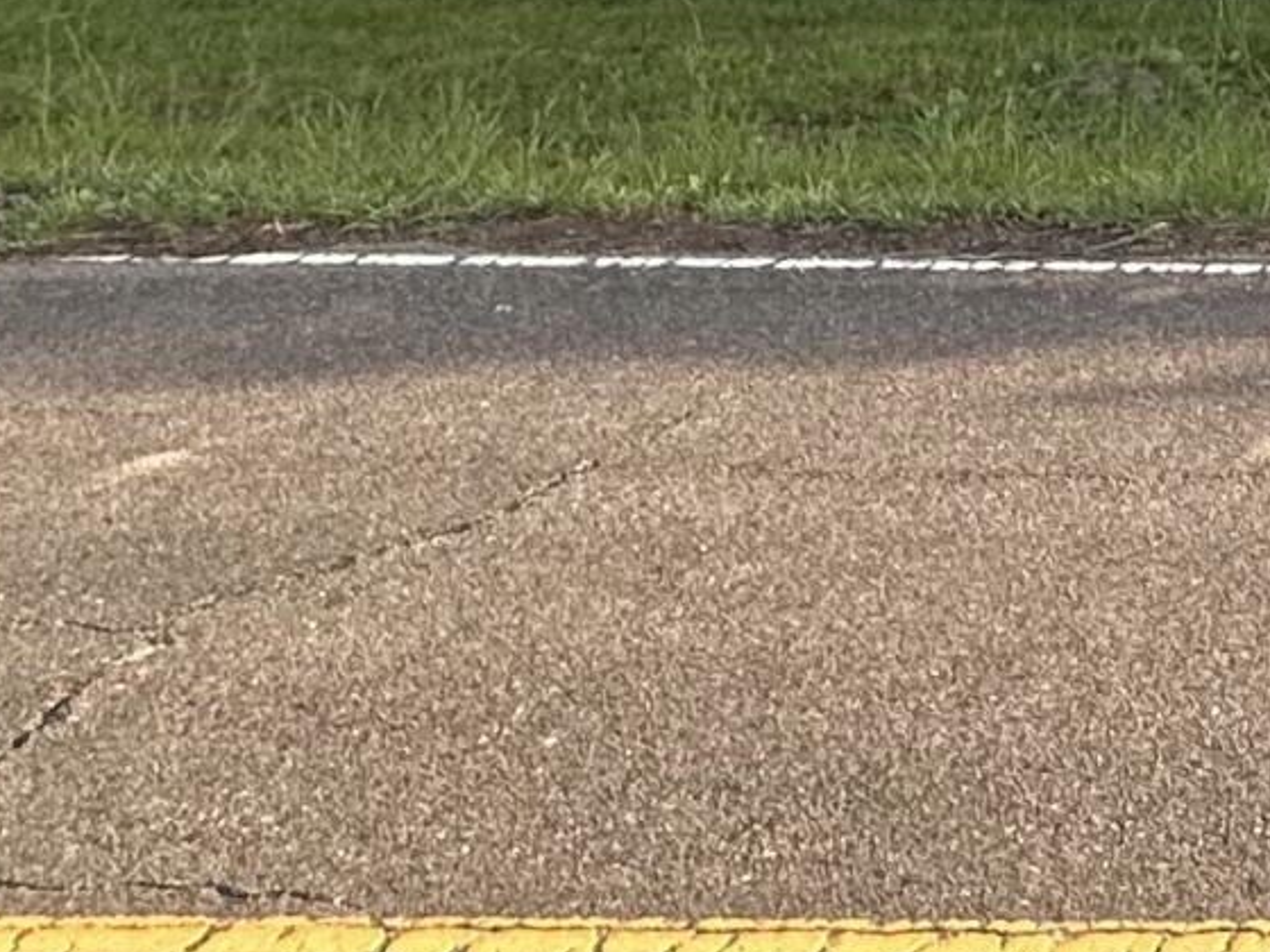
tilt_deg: +15.4
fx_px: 2752
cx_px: 2284
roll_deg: -1.7
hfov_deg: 19.5
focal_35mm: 75
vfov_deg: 15.3
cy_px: -1018
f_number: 2.2
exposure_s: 1/143
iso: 40
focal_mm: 2.22
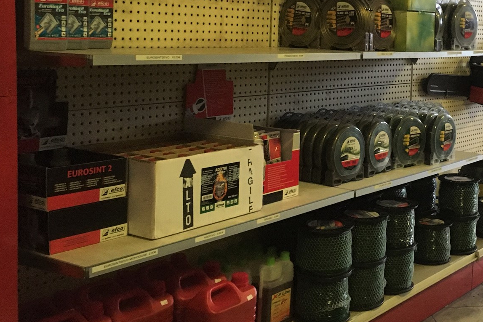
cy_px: 79
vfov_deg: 25.2
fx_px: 711
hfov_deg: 35.6
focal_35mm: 53
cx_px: 420
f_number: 2.2
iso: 200
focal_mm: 4.15
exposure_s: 1/25
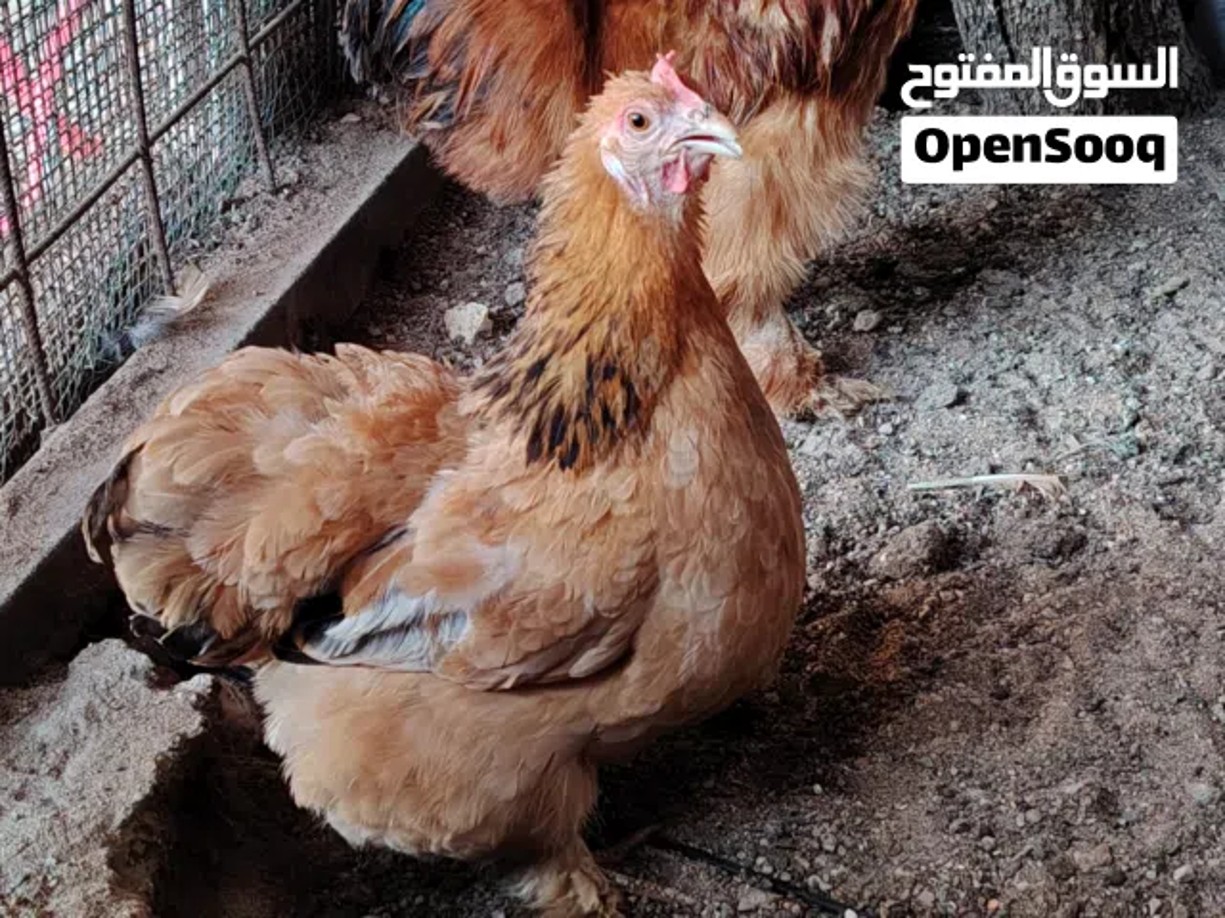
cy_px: 459
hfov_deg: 28.6
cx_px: 612
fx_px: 2406
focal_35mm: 68
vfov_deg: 21.6
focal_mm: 5.25
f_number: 1.75
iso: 1722
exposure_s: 1/25
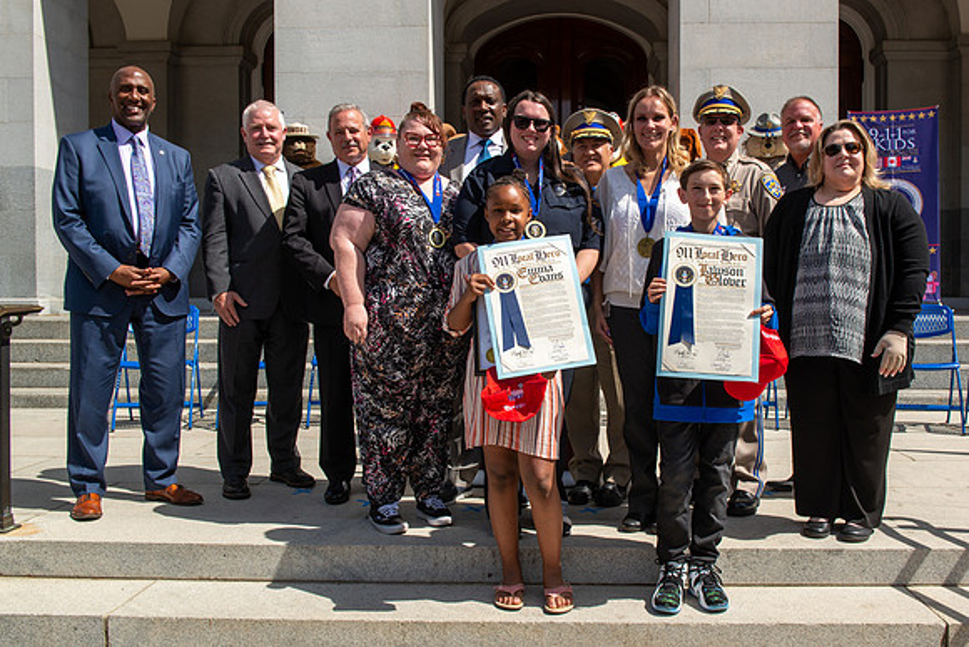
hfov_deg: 56.5
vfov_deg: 39.6
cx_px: 546
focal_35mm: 33
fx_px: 898
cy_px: 329
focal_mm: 28
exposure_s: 1/320
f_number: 8
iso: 100
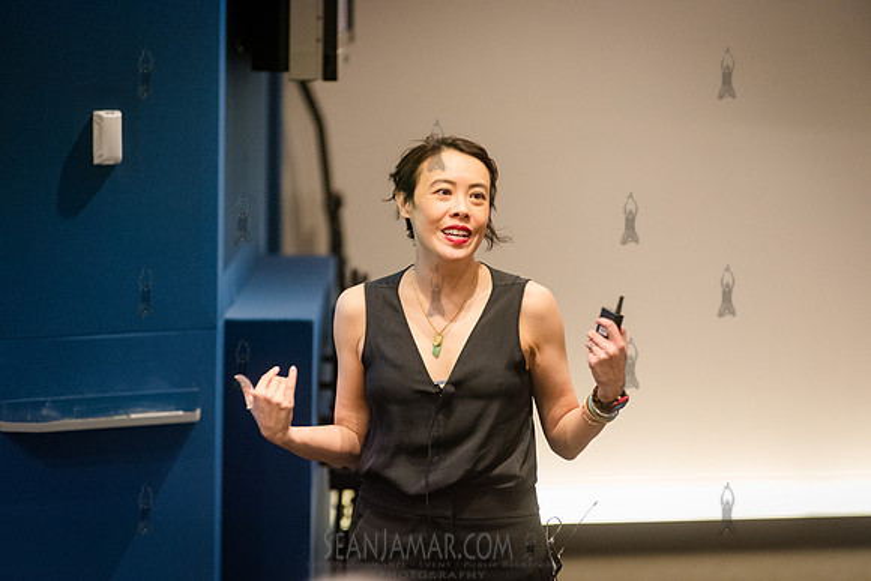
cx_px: 436
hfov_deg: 11.1
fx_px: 4477
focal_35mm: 185
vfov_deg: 7.4
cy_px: 290
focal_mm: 185
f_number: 3.5
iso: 5000
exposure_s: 1/320
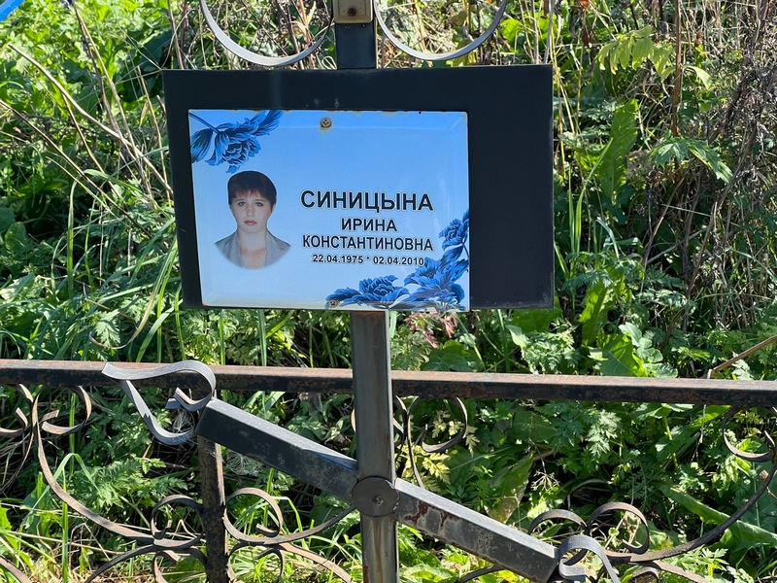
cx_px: 388
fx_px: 1728
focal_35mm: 77
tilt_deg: -25.5
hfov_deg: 25.3
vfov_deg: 19.1
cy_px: 292
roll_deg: +0.8
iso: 32
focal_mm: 9
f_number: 2.8
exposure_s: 1/188
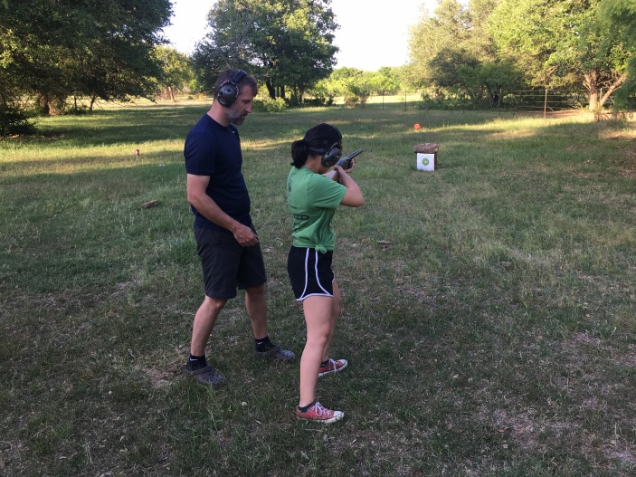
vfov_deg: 42.9
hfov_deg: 55.2
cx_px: 361
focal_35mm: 33
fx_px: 606
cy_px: 229
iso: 25
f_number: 2.2
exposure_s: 1/162
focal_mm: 4.15
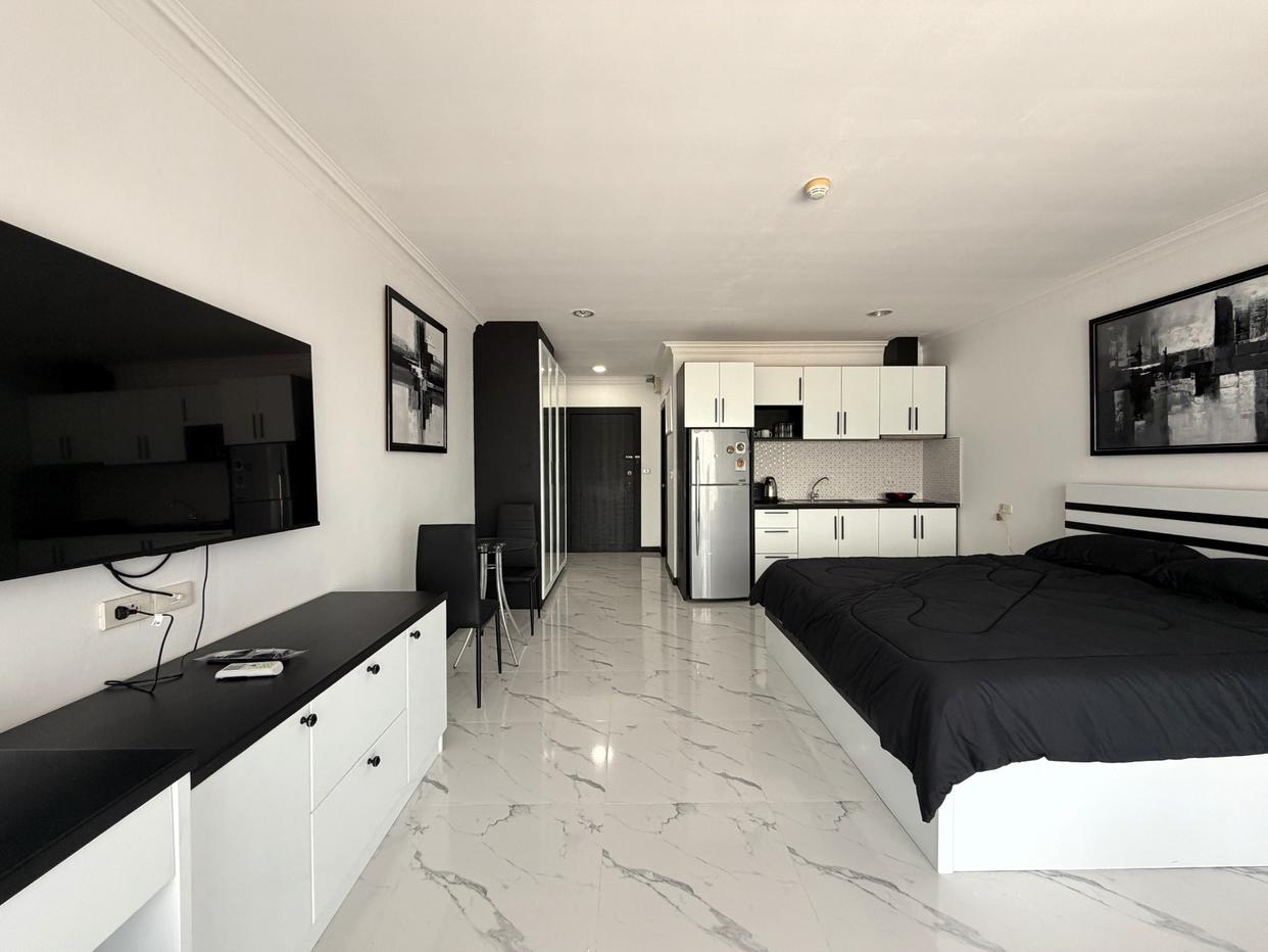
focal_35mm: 14
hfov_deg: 102.1
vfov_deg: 85.7
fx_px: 513
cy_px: 476
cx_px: 634
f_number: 2.2
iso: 160
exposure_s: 1/121
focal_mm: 2.22
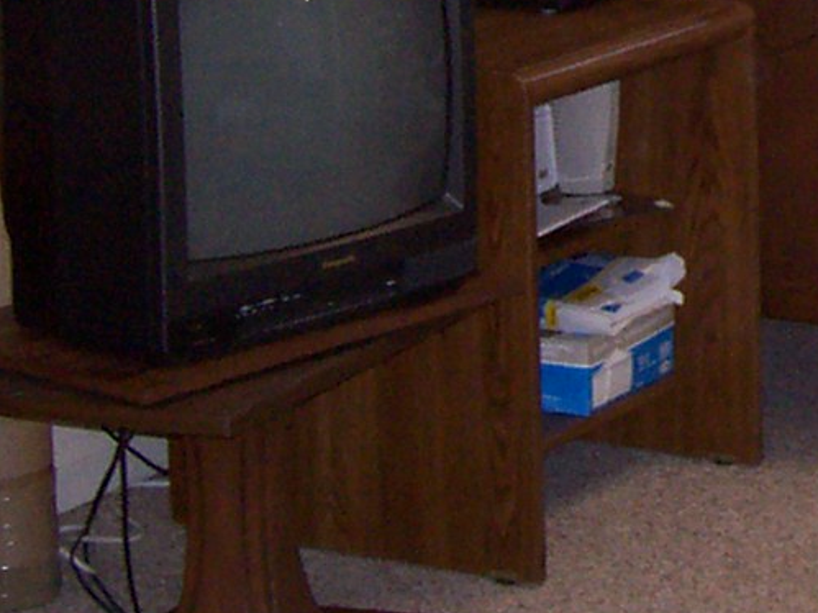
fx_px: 3709
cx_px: 1126
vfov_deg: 9.1
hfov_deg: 12.1
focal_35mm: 157
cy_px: -392
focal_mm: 5.6
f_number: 2.7
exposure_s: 1/112
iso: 140
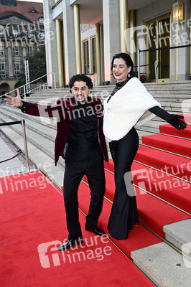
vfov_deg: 59.5
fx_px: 251
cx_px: 96
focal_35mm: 32
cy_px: 144
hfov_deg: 41.6
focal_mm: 31.5
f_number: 5.6
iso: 3200
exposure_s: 1/200
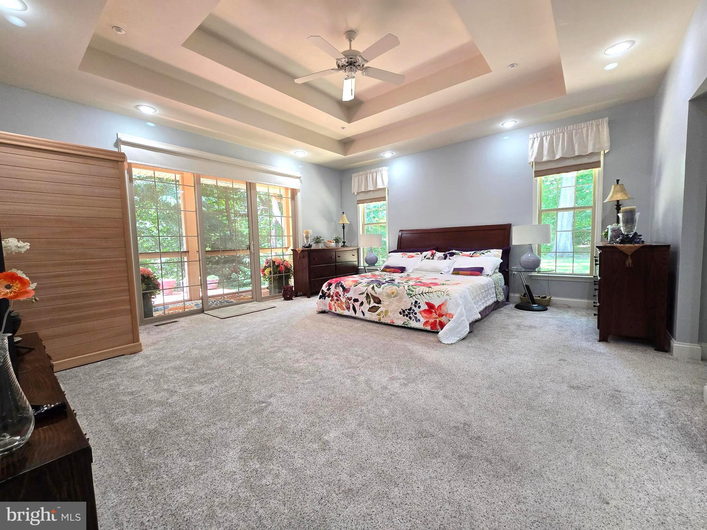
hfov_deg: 106.2
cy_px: 265
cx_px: 354
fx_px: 266
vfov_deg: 89.9
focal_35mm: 13
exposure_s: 1/60
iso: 200
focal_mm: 2.2
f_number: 2.2
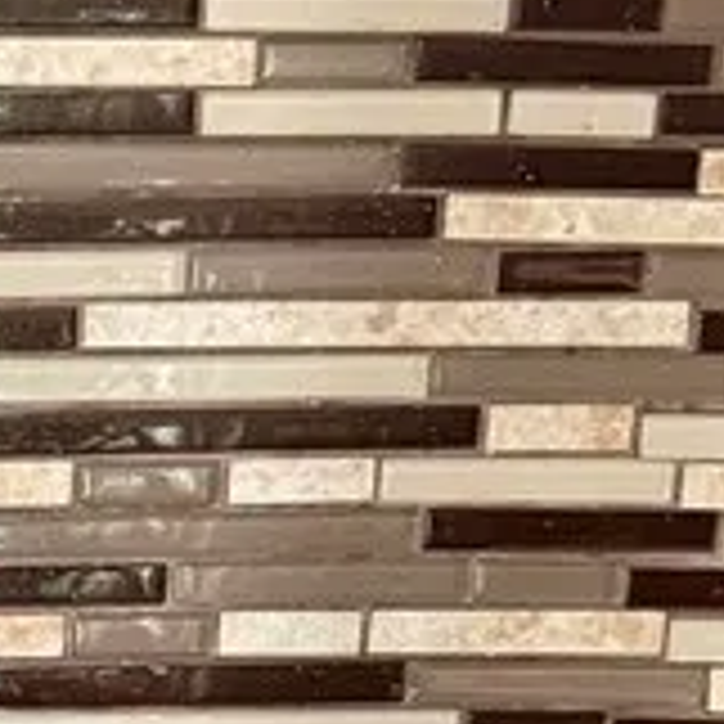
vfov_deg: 11.9
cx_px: -499
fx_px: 3194
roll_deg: -0.8
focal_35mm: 135
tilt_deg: -14.3
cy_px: 1313
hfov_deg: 12.1
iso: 400
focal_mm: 6.76
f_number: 1.78
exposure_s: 1/60
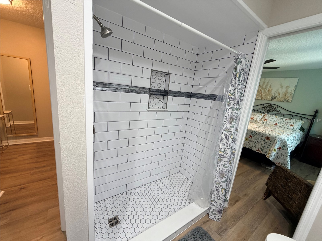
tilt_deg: -12.5
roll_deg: -4.7
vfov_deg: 85.7
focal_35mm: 14
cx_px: 161
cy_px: 120
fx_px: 130
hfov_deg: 102.1
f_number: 2.2
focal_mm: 2.22
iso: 200
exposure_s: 1/60
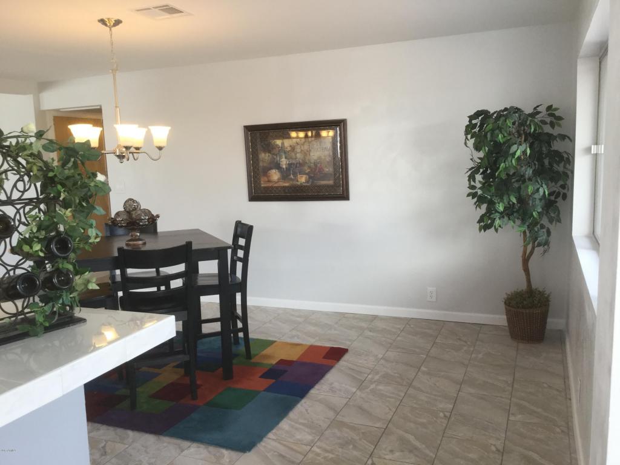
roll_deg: +1.7
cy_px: 232
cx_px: 310
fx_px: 555
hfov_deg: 58.4
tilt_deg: -8.0
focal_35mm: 31
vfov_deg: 45.4
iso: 25
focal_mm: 3.3
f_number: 2.4
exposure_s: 1/40
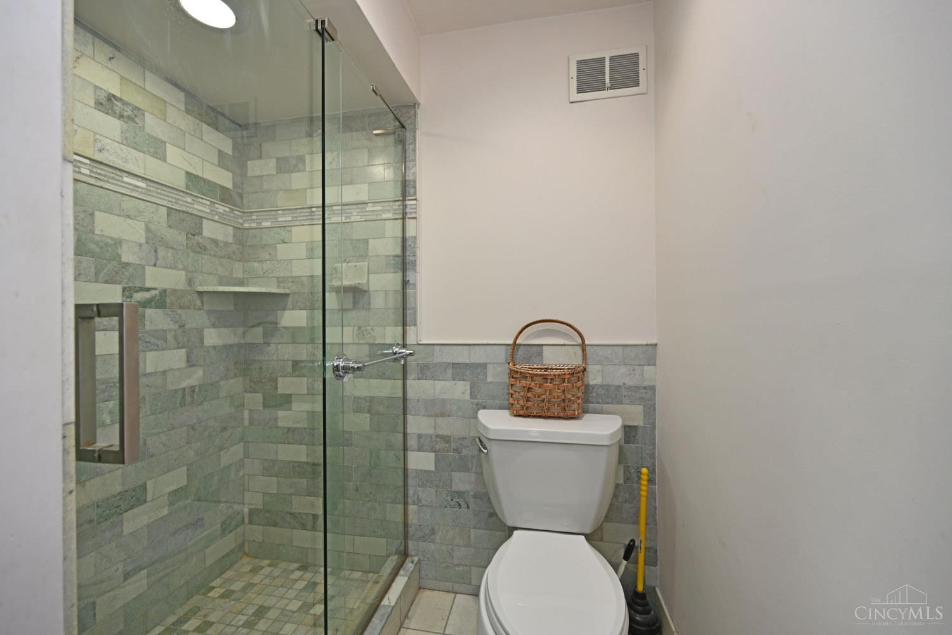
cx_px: 476
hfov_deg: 104.3
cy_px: 318
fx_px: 370
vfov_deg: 81.2
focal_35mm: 14
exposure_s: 1/80
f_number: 4.5
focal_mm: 14
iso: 200
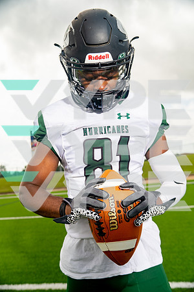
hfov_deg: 46.4
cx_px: 97
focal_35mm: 28
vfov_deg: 65.5
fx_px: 226
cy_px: 146
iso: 200
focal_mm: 28
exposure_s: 1/250
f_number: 4
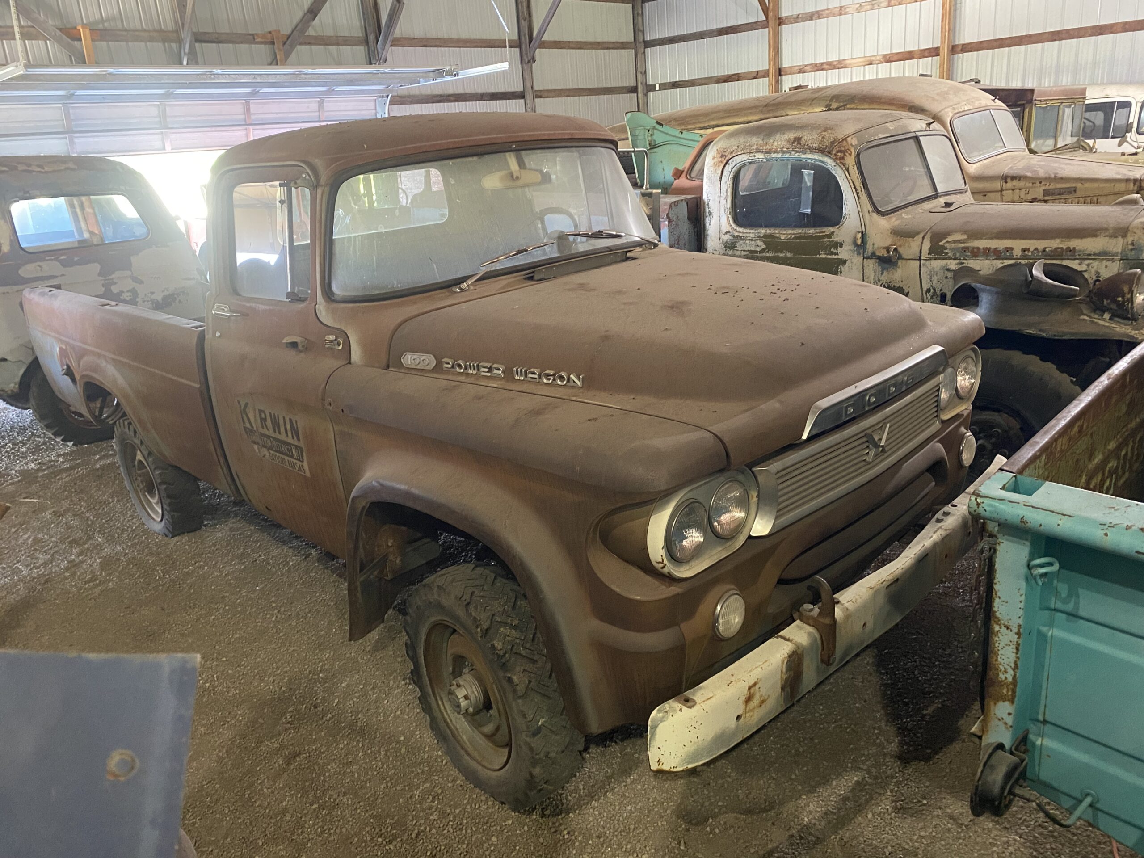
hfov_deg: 67.3
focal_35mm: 26
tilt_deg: -17.8
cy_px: 429
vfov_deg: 53.1
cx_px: 572
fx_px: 859
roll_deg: +4.6
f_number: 1.8
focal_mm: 4.25
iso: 640
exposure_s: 1/30
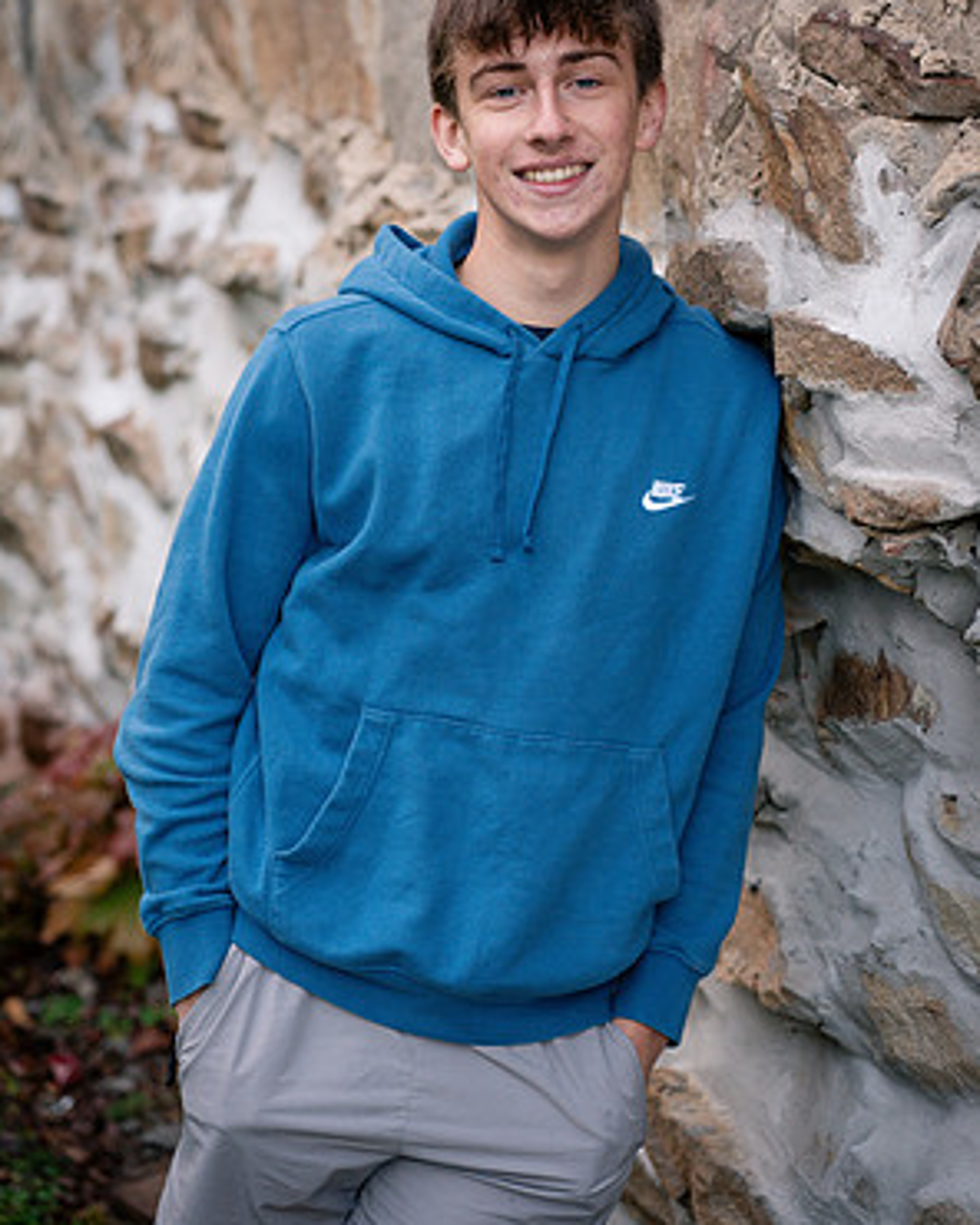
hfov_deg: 15.9
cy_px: 520
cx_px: 490
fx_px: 3517
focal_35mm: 97
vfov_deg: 19.7
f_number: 3.5
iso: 800
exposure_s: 1/160
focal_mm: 85
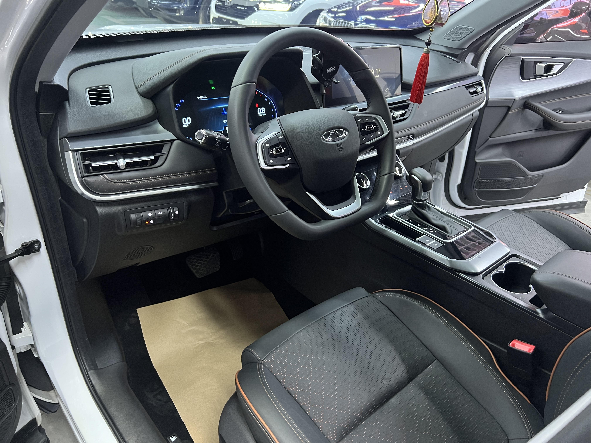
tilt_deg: -28.9
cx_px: 296
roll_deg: -5.7
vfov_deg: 53.1
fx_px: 444
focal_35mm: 26
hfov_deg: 67.3
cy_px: 222
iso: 500
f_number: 1.5
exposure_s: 1/33
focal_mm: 5.7
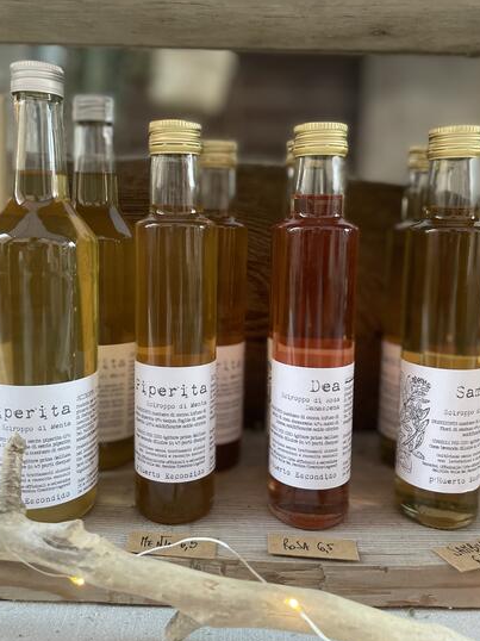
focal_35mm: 29
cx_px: 230
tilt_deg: -8.4
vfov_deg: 61.6
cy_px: 290
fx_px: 537
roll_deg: -1.6
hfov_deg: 48.2
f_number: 1.6
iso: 500
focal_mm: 4.2
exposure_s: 1/55
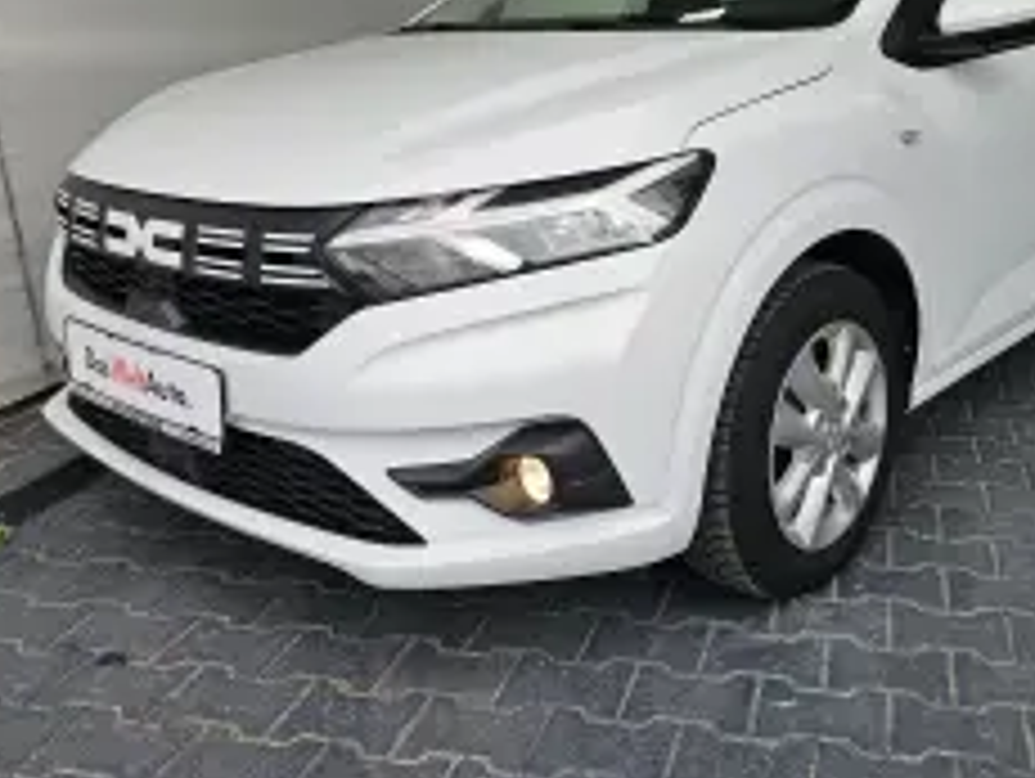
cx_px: 670
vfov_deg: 39.1
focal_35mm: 36
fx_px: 1078
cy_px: 234
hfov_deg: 50.6
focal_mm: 6.3
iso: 10
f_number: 1.7
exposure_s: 1/351
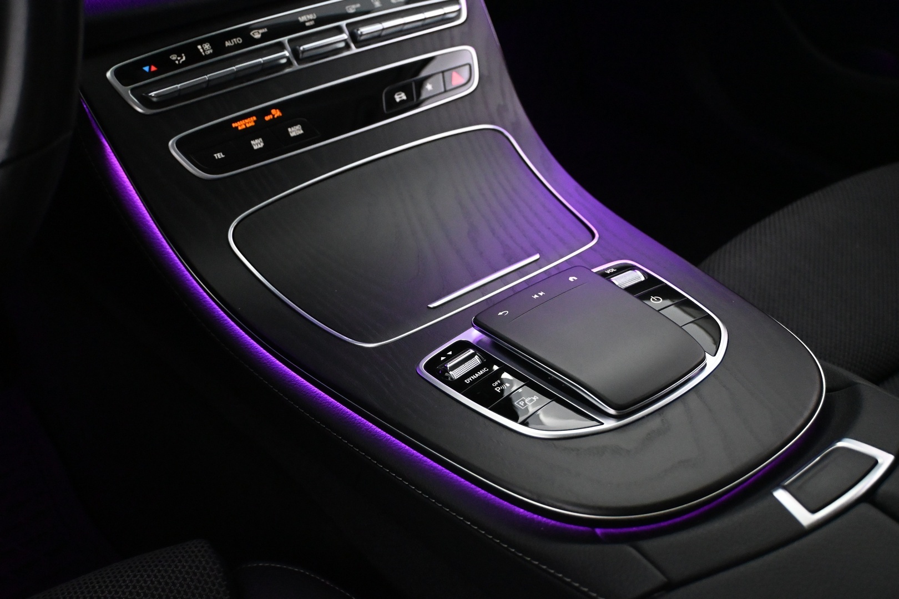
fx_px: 861
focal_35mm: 34
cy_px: 300
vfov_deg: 38.4
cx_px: 450
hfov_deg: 55.1
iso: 5000
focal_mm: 23
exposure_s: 1/60
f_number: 4.2
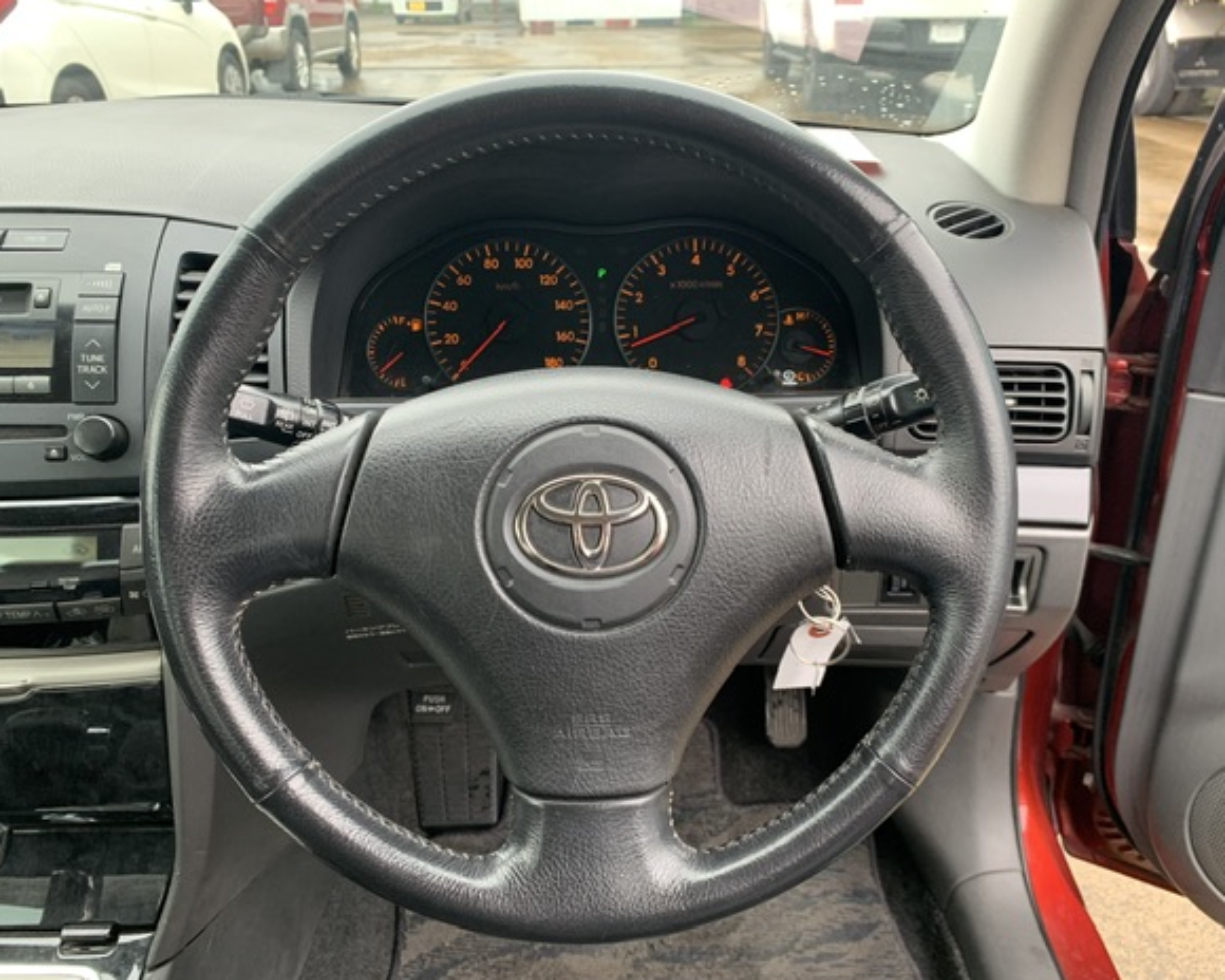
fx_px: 1015
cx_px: 634
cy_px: 498
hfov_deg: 62.2
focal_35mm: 28
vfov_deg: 51.5
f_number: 1.8
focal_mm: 4.25
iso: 80
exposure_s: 1/121
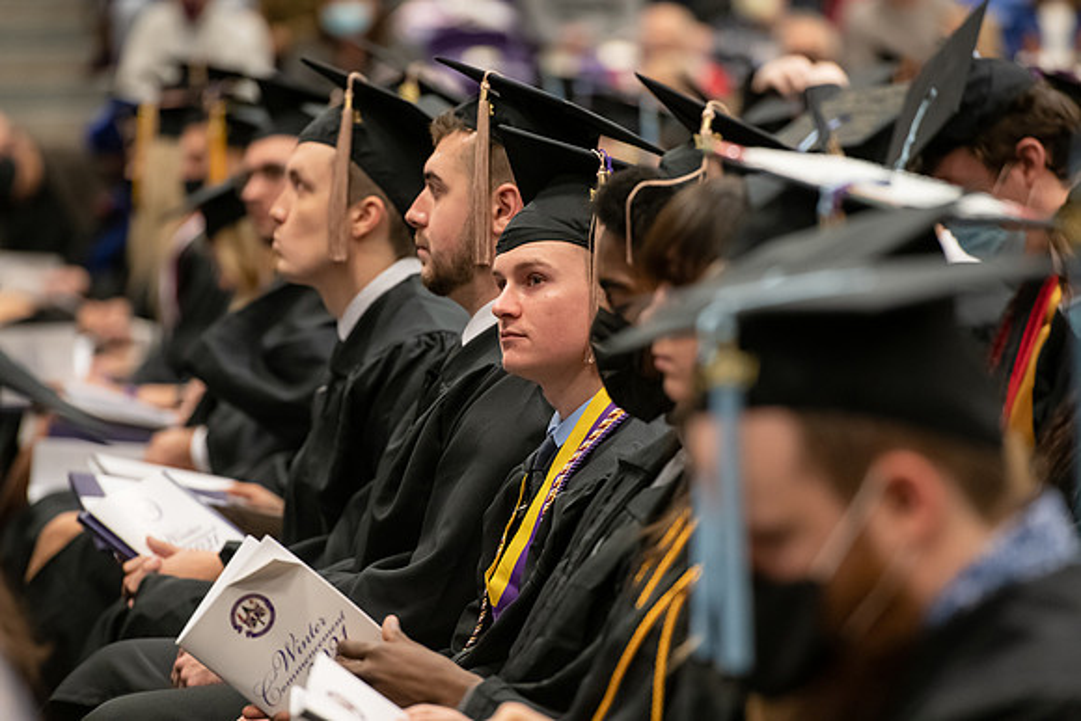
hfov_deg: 10.3
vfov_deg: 6.9
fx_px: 6007
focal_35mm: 200
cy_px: 360
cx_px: 540
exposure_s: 1/200
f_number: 4
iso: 2500
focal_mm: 200
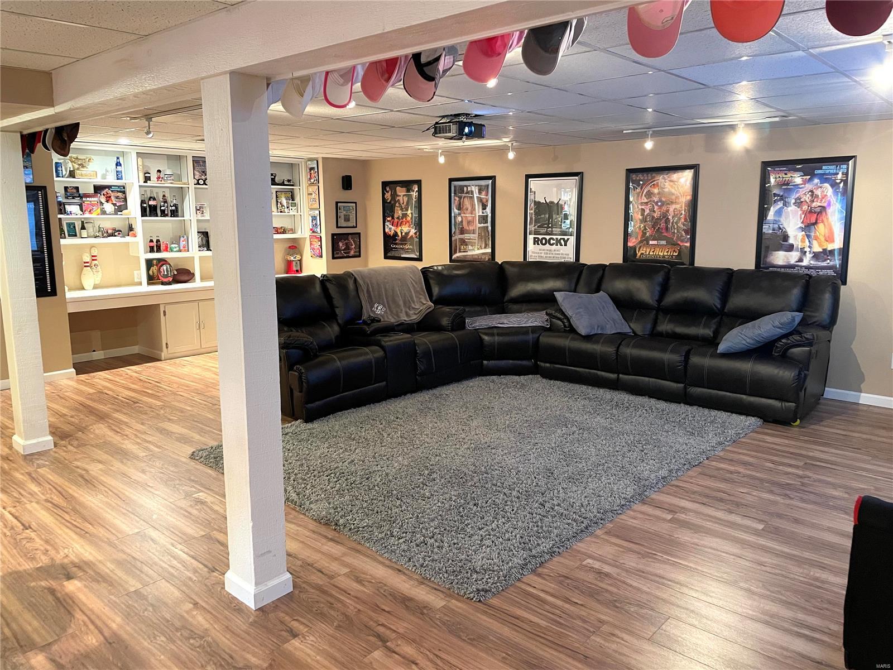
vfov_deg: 53.1
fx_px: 671
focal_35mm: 26
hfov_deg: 67.3
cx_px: 446
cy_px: 335
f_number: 1.6
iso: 400
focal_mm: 4.2
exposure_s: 1/40
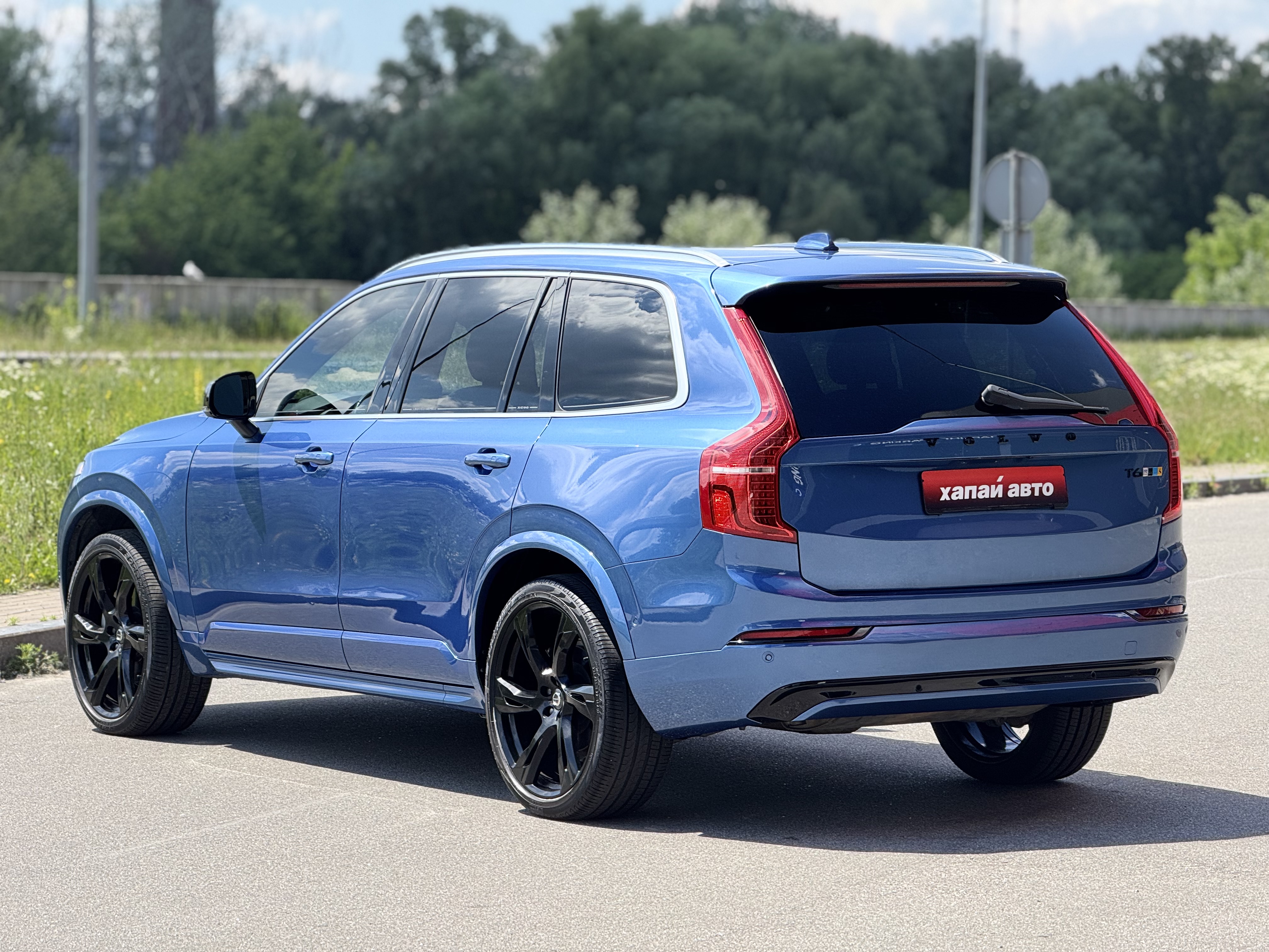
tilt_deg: -1.6
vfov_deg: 12.3
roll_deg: -1.1
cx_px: 634
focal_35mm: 120
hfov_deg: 16.4
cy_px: 476
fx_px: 4399
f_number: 2.8
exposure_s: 1/793
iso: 50
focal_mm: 15.66
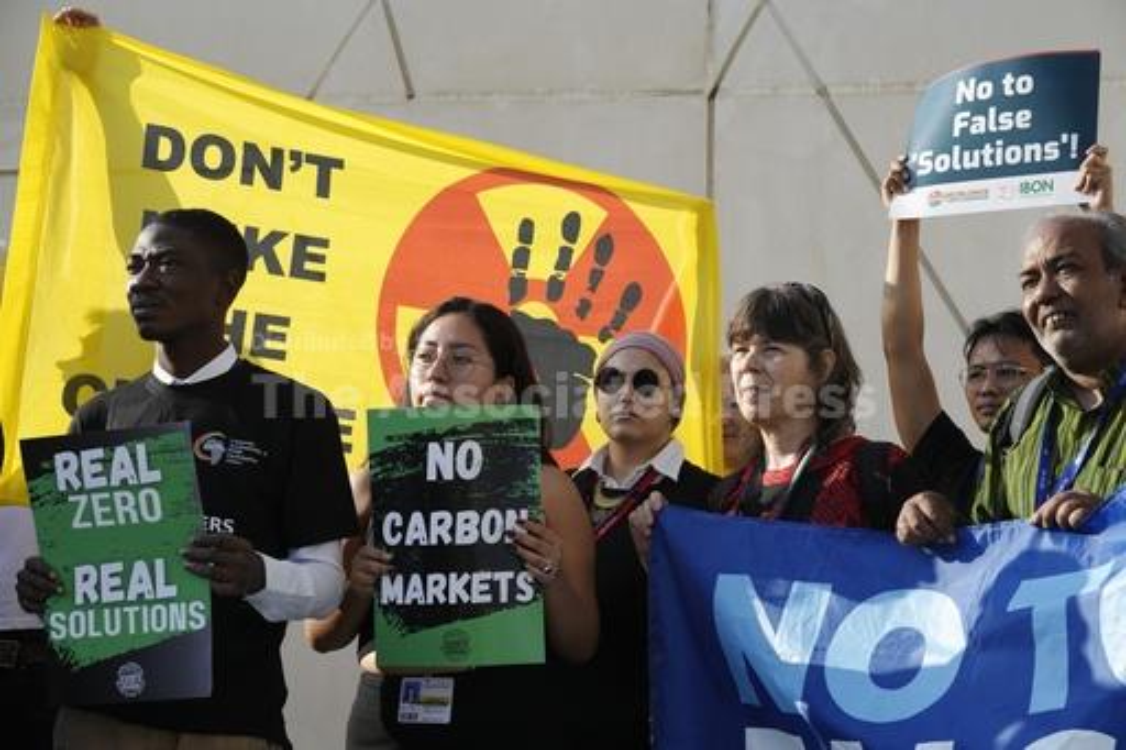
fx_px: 2658
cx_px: 563
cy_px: 375
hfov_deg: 23.9
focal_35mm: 85
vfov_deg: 16.1
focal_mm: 85
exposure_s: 1/1250
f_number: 5.6
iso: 500
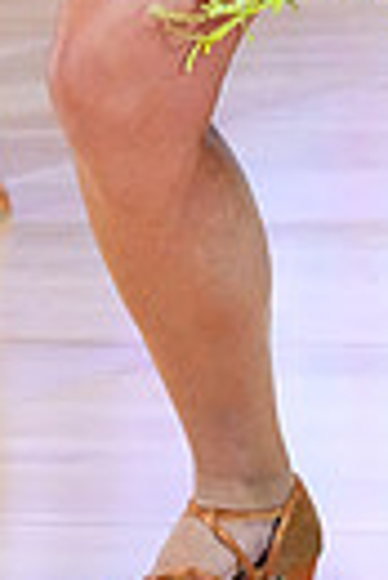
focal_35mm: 312
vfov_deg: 6.4
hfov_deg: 4.4
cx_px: 528
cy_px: -629
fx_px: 5030
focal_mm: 70
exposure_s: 1/400
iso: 12800
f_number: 5
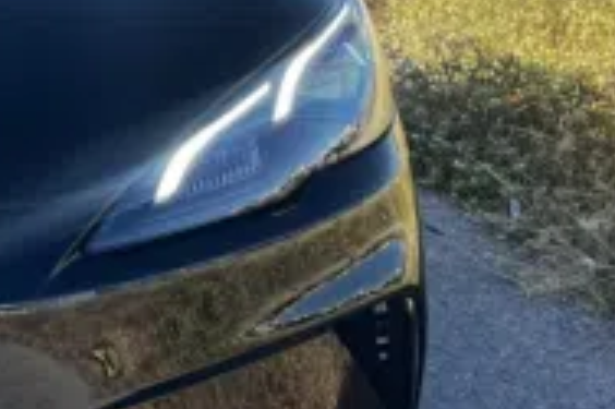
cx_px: -343
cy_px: 33
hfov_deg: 19.1
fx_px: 1570
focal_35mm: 92
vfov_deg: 14.7
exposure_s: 1/493
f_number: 1.6
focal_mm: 5.1
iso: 50
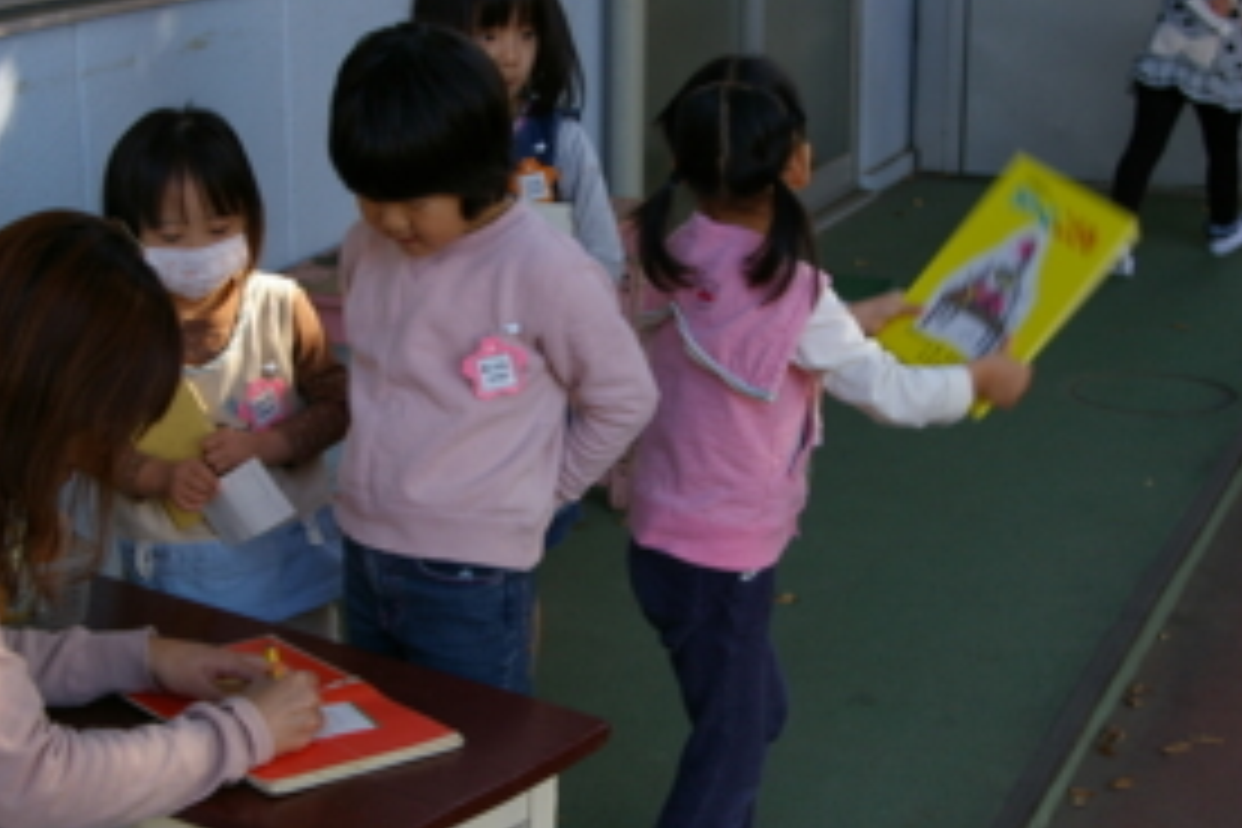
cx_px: 490
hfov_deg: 28.1
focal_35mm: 72
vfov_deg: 19.0
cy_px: 367
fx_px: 2474
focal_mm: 33
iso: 200
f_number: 4.5
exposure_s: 1/90
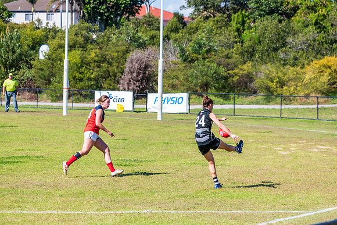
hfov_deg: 12.8
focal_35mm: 160
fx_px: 1501
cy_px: 120
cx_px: 180
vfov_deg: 8.6
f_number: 9
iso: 800
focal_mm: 150
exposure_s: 1/2000
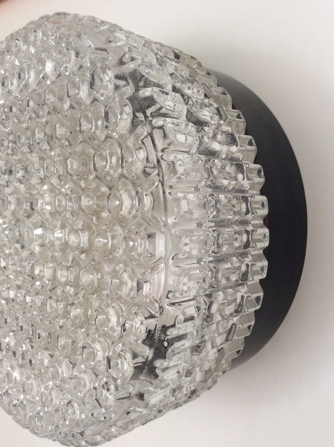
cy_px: 224
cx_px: 167
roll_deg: +5.0
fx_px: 413
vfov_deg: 56.9
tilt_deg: -9.6
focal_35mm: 32
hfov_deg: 44.1
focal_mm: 3.3
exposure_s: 1/25
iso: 100
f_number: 2.4
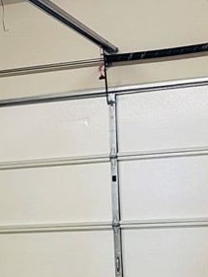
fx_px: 729
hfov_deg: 15.6
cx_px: -50
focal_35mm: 91
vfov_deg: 21.1
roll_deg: +3.0
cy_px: 250
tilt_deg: -3.8
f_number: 1.6
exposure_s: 1/60
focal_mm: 5.1
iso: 250
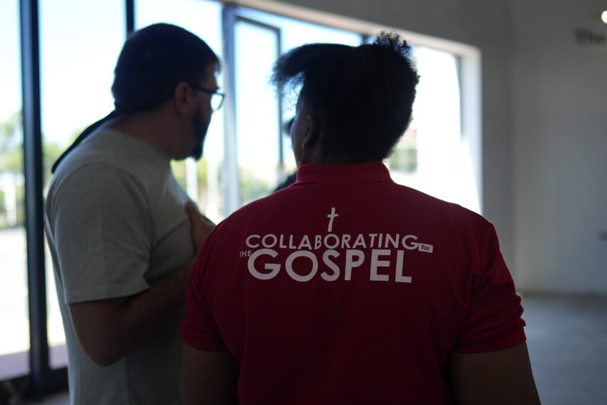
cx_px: 304
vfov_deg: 36.9
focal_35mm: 36
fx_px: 607
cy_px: 202
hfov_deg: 53.1
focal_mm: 24
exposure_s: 1/5000
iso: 800
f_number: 1.4
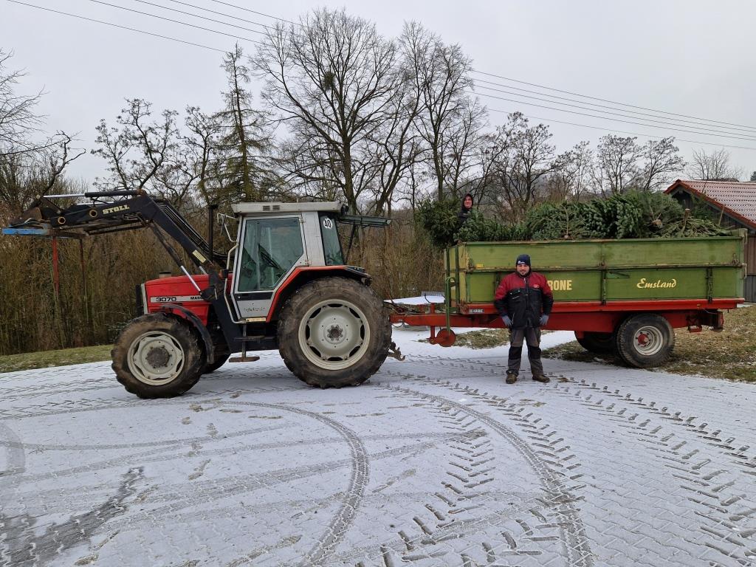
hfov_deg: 73.9
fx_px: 502
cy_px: 284
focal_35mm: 23
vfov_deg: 58.9
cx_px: 378
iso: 50
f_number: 1.8
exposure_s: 1/209
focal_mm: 5.4
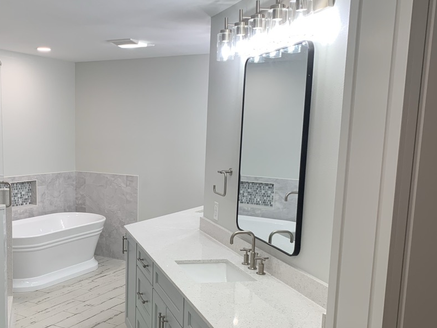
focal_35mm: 42
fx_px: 530
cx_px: 134
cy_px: 210
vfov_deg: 34.1
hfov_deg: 43.9
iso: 64
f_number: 1.8
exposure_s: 1/120
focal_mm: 4.25
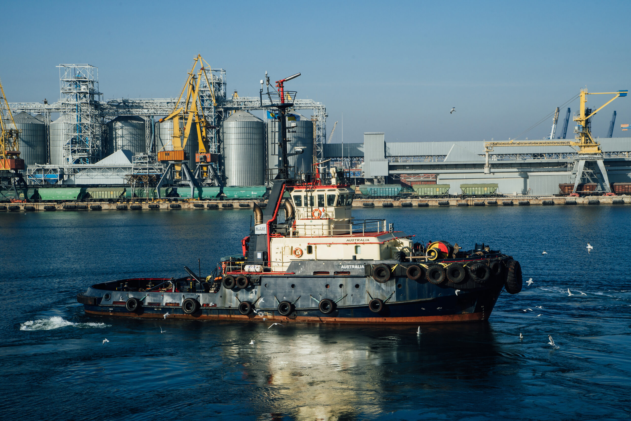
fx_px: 1139
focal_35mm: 65
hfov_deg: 31.0
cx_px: 316
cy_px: 210
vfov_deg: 20.9
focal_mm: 65
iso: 200
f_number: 11
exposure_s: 1/500
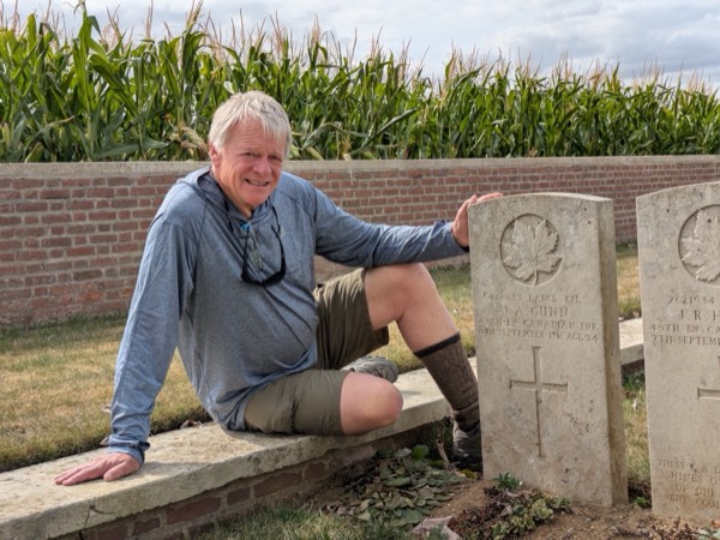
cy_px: 270
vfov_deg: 28.6
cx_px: 360
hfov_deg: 37.5
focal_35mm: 51
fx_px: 1061
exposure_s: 1/2160
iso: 50
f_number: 1.89
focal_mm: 5.43
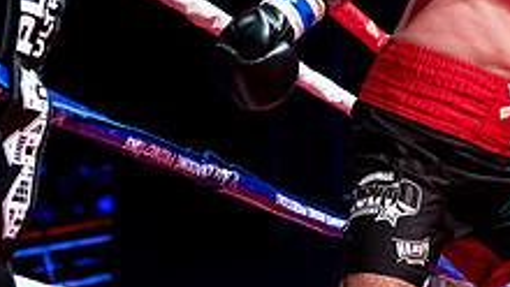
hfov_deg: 17.6
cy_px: -80
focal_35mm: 116
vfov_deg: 10.3
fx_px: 1569
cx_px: 607
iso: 4000
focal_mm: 42
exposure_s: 1/1000
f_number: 2.8
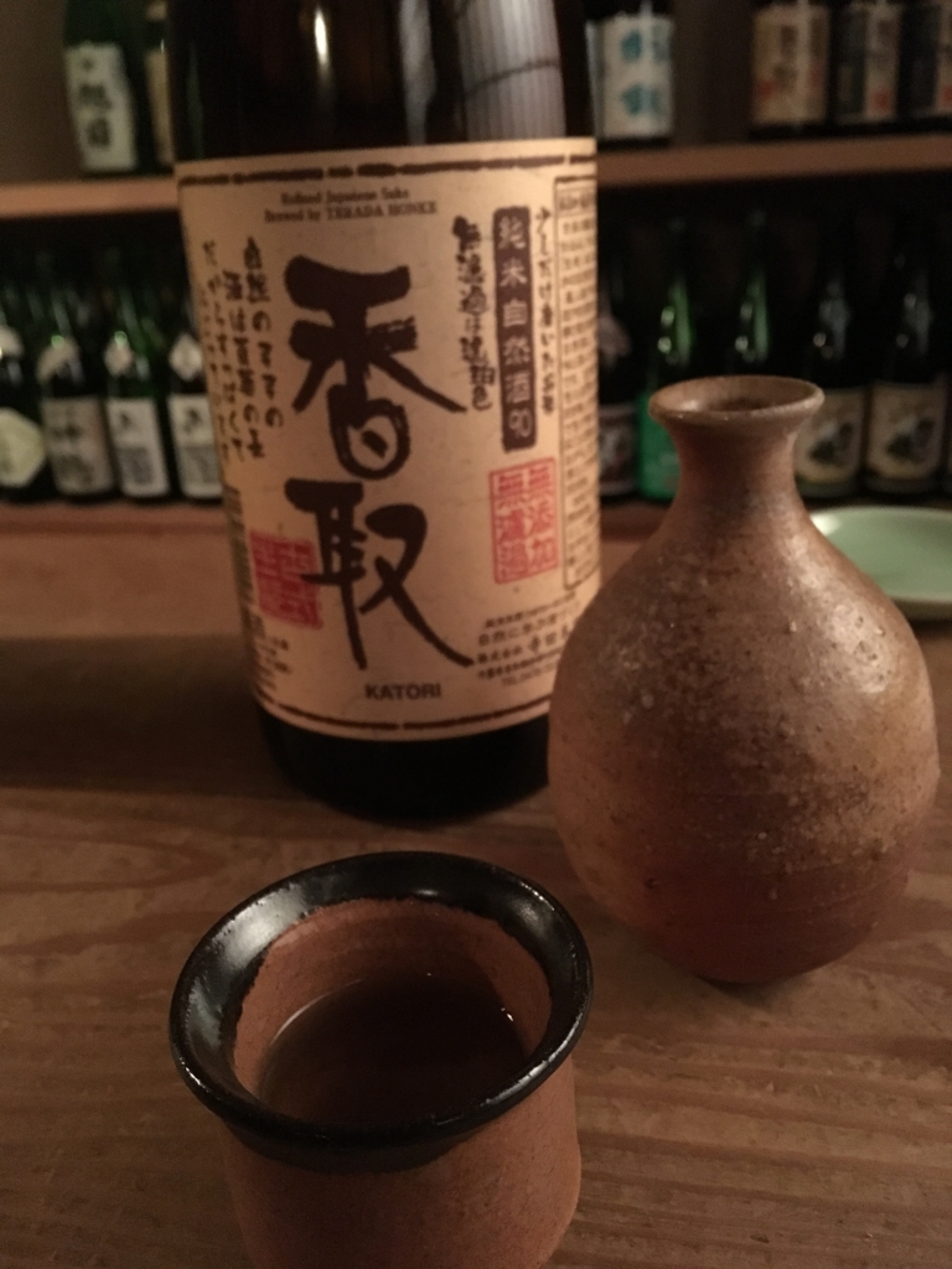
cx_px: 476
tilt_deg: -23.3
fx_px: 1063
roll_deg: +2.8
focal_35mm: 29
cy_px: 634
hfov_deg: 48.2
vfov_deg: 61.7
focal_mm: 4.15
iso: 640
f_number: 2.2
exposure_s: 1/15
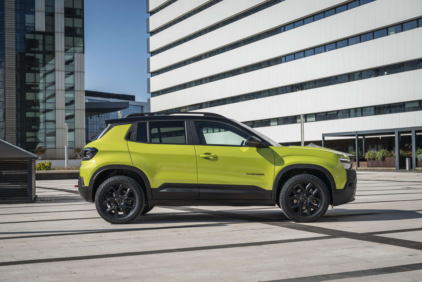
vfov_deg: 25.5
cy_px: 141
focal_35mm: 53
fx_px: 621
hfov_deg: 37.5
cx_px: 211
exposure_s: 1/320
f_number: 9
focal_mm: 53
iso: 64
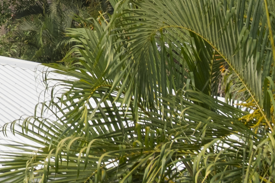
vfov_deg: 6.3
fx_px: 1611
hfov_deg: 9.1
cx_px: -280
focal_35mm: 211
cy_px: -201
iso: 400
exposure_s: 1/200
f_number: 8
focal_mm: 30
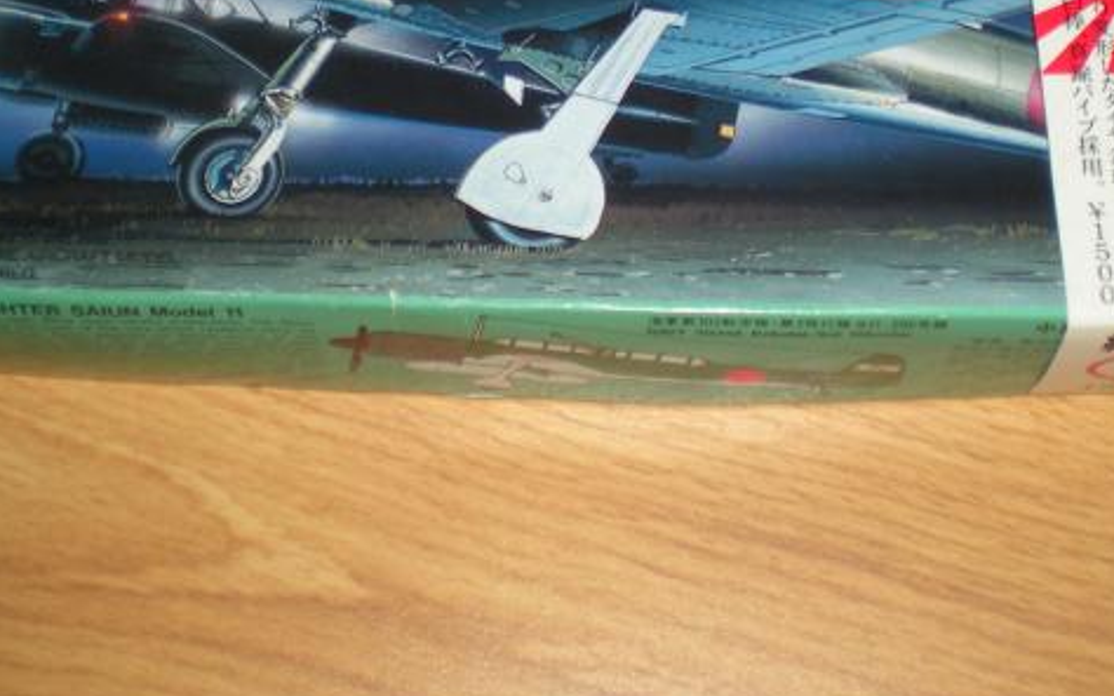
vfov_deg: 18.8
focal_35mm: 68
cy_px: 80
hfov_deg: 30.2
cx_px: 616
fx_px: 2064
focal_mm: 6.3
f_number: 3.1
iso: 64
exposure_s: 1/30
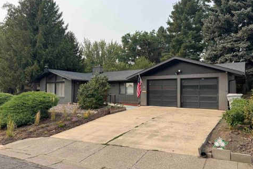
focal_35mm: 26
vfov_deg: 49.5
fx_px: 183
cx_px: 129
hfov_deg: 69.4
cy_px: 87
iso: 80
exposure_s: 1/3413
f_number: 1.78
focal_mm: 6.76
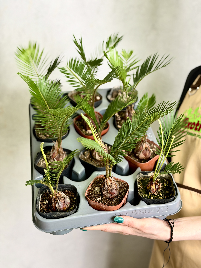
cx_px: 100
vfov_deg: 39.7
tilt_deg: -9.6
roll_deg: +0.6
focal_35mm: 48
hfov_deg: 30.3
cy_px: 134
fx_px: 372
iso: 64
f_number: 1.78
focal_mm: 6.76
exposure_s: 1/121
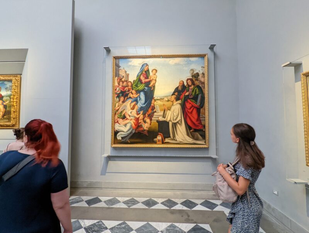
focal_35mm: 16
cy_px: 116
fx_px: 143
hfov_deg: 94.4
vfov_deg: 78.3
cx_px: 154
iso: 339
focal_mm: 2.35
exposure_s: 1/33.3
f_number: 2.2
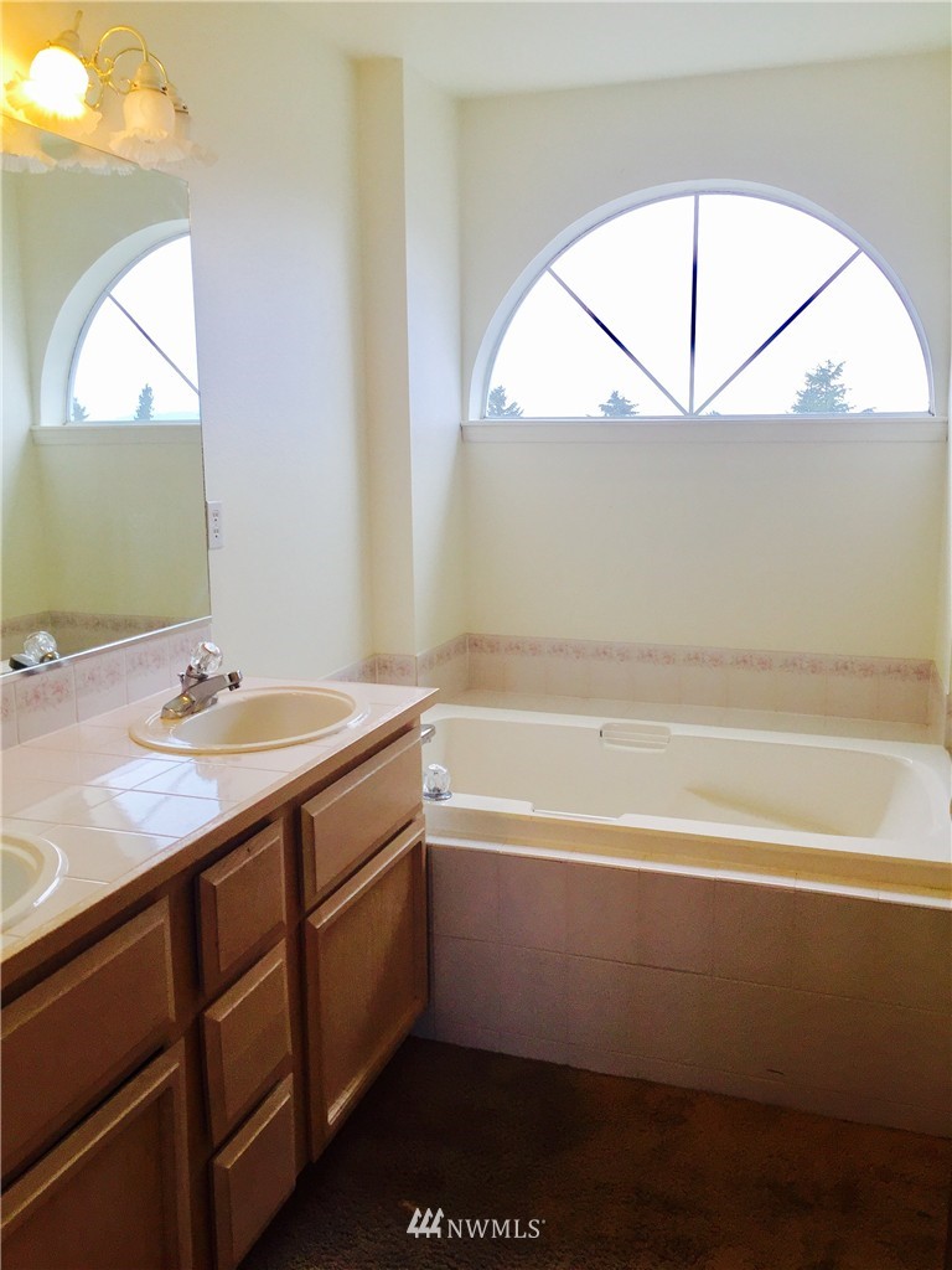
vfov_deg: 61.7
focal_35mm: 29
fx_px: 1063
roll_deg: +0.9
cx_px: 476
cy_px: 635
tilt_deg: -9.3
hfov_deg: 48.2
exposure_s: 1/120
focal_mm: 4.15
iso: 50
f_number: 2.2
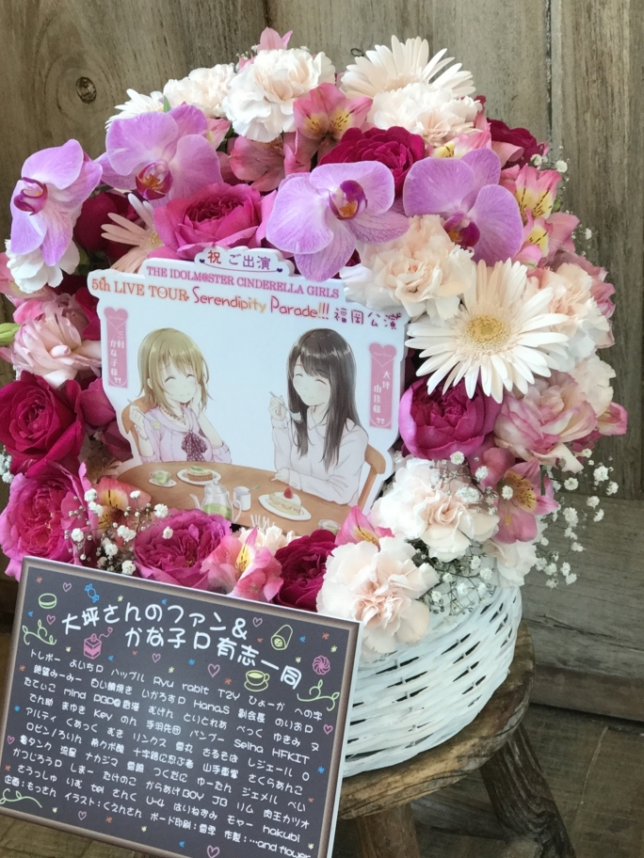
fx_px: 1588
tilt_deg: -27.8
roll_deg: +6.4
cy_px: 438
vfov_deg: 30.3
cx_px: 314
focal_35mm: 64
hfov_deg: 22.9
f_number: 2.8
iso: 125
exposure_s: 1/50
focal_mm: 6.6
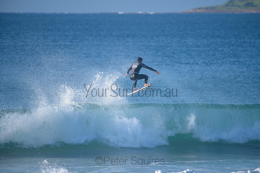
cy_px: 86
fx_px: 3719
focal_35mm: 515
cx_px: 130
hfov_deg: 4.0
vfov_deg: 2.7
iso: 360
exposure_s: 1/2000
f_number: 5.6
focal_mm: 500
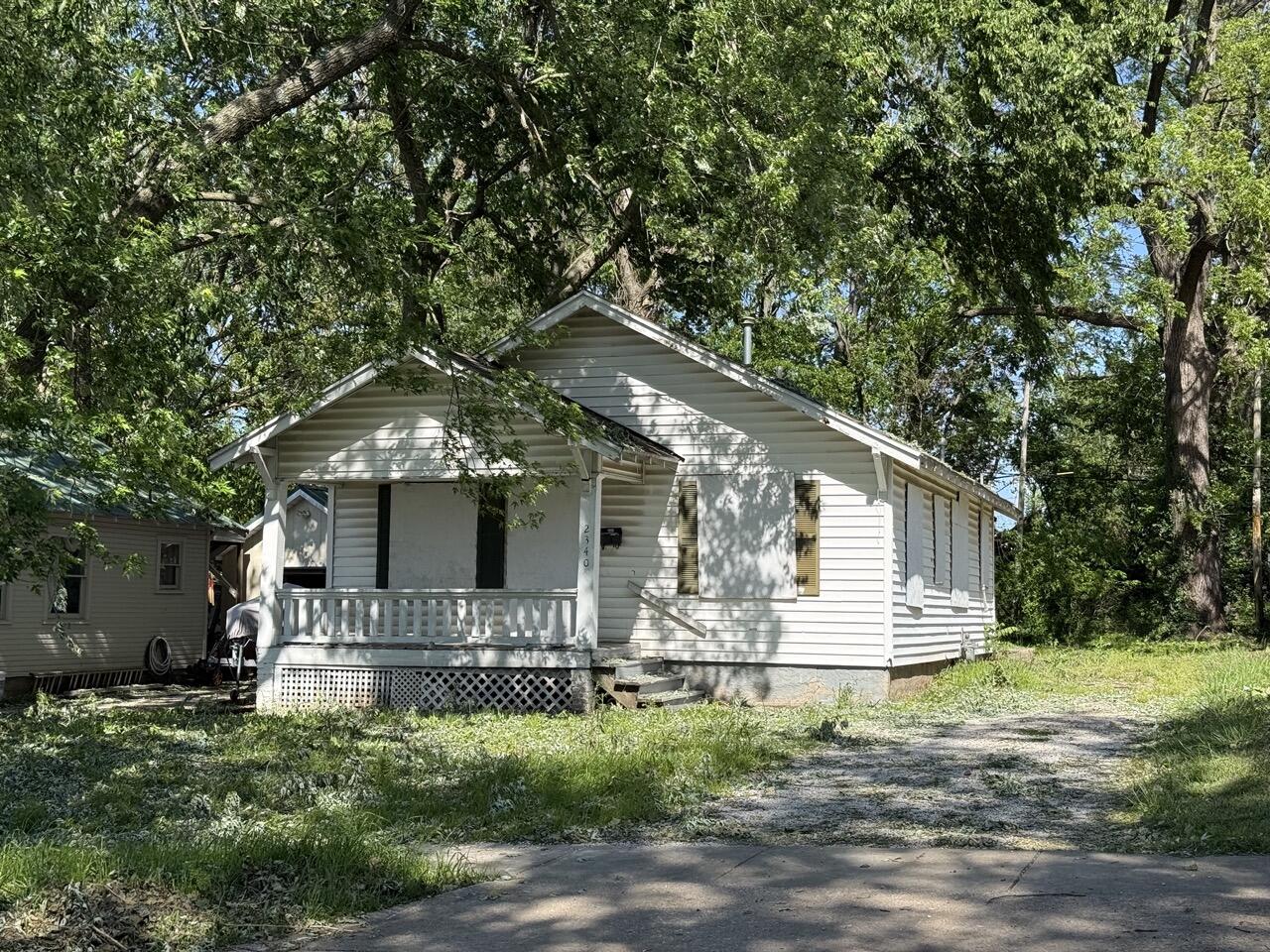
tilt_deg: +4.5
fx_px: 1761
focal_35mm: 48
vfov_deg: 30.3
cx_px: 635
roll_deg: -0.8
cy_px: 476
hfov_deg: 39.7
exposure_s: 1/3096
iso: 80
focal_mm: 6.76
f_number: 1.78
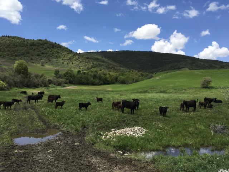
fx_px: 192
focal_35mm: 29
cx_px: 114
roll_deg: -2.0
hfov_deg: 61.7
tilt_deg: +2.1
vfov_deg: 48.2
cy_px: 86
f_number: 2.2
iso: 25
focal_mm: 4.15
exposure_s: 1/1538
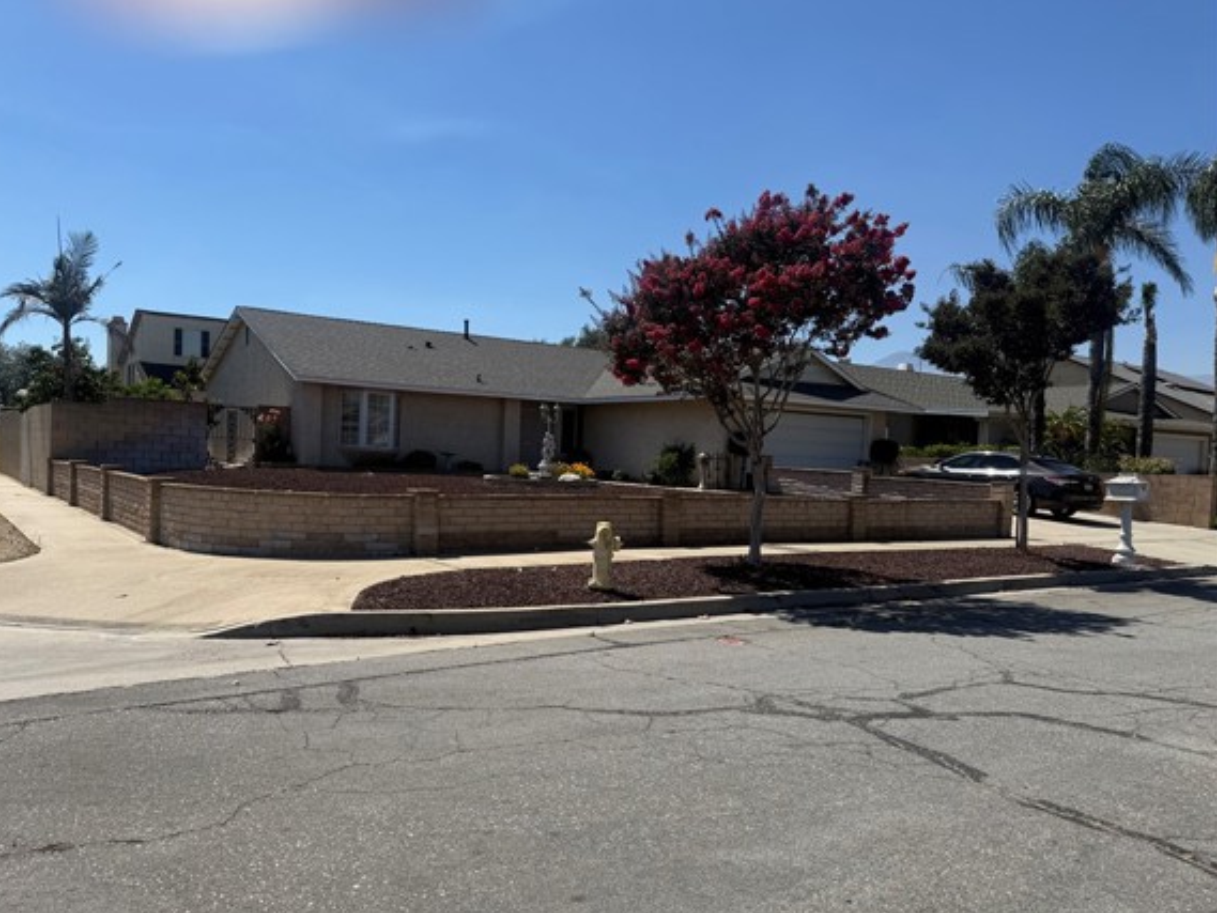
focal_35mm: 27
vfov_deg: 51.4
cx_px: 535
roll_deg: -2.7
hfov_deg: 65.1
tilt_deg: -1.0
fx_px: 949
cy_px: 475
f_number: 1.78
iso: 80
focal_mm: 6.76
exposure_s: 1/6711
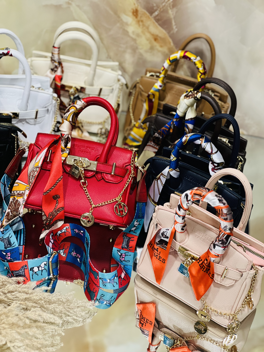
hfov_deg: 19.1
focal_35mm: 77
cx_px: 132
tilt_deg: -35.9
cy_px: 176
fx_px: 783
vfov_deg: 25.3
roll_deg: -10.4
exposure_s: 1/33
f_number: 2.8
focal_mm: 9
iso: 200
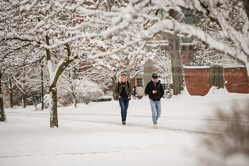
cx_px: 124
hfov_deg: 11.7
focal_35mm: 175
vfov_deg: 7.9
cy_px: 83
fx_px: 1211
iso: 125
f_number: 3.5
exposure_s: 1/500
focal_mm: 175
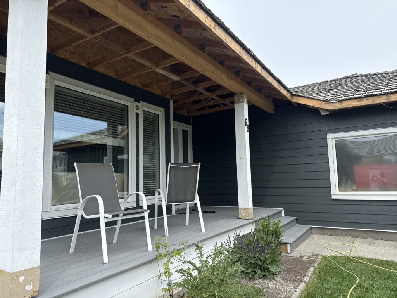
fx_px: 275
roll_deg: +1.0
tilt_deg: +5.5
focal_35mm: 24
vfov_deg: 56.8
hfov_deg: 71.6
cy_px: 149
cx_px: 198
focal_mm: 6.76
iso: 80
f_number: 1.78
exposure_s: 1/1618
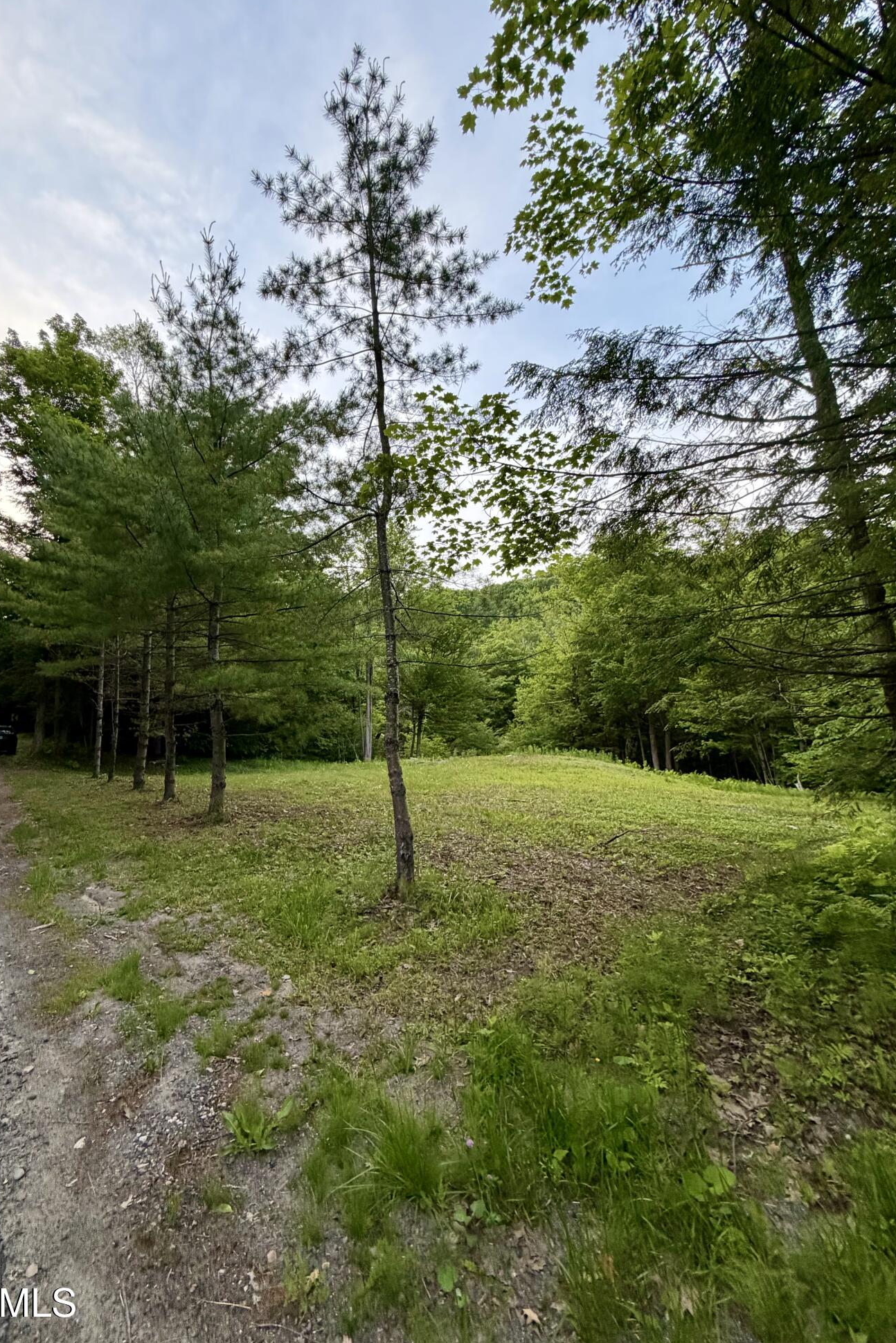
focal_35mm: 15
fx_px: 560
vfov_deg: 100.4
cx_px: 391
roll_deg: +2.6
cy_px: 675
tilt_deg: +7.5
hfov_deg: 77.0
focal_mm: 2.22
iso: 200
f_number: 2.2
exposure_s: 1/121
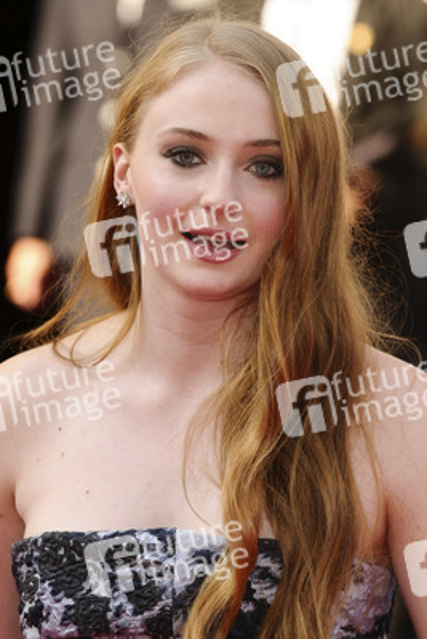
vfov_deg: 7.4
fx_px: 4933
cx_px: 214
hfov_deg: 5.0
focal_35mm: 278
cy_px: 320
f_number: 5.6
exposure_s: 1/250
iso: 250
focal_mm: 185
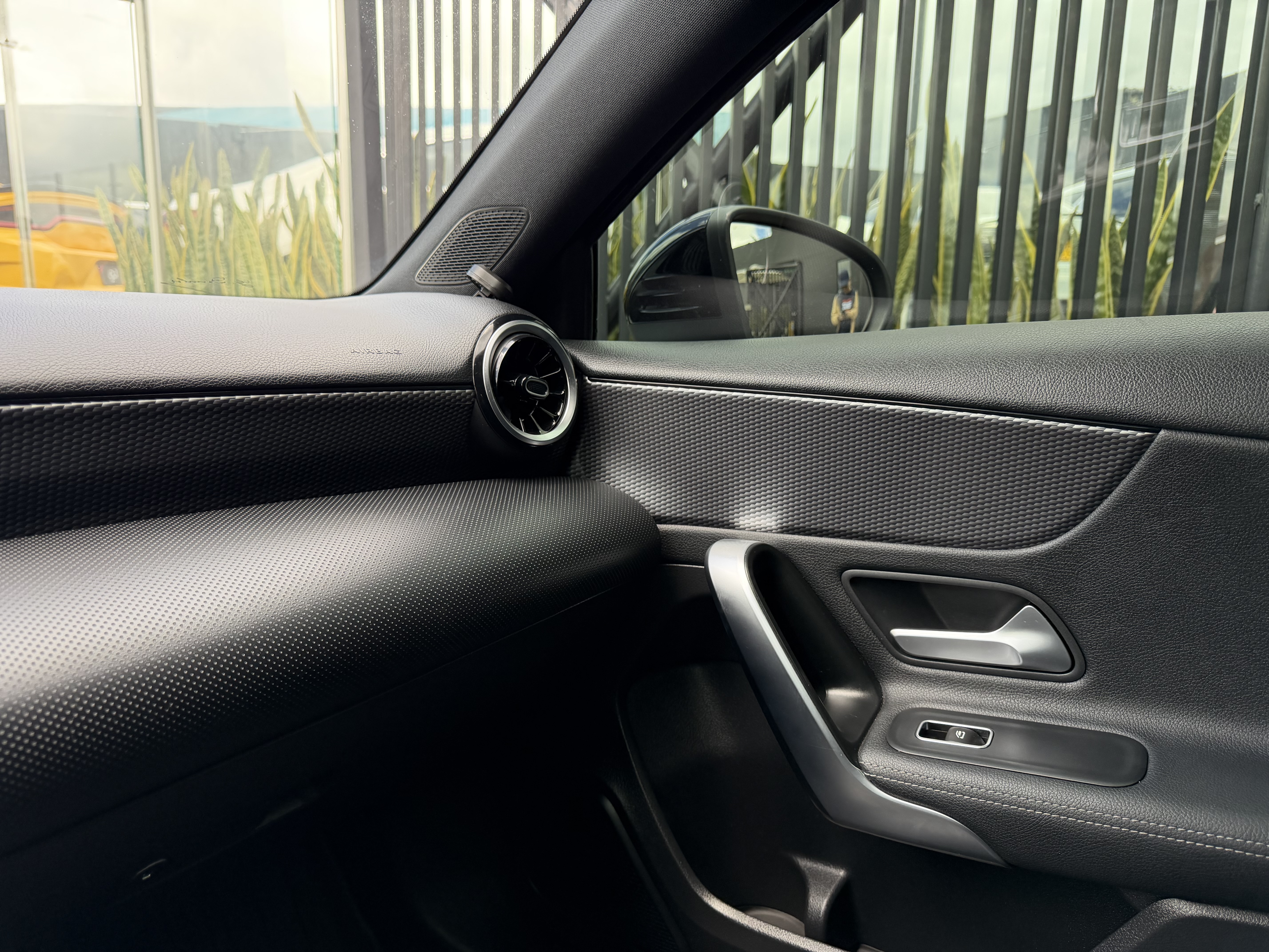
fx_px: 880
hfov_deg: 71.6
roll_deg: -0.9
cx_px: 634
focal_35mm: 24
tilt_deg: -10.2
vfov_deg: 56.8
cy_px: 476
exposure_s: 1/112
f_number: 1.78
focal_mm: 6.76
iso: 200
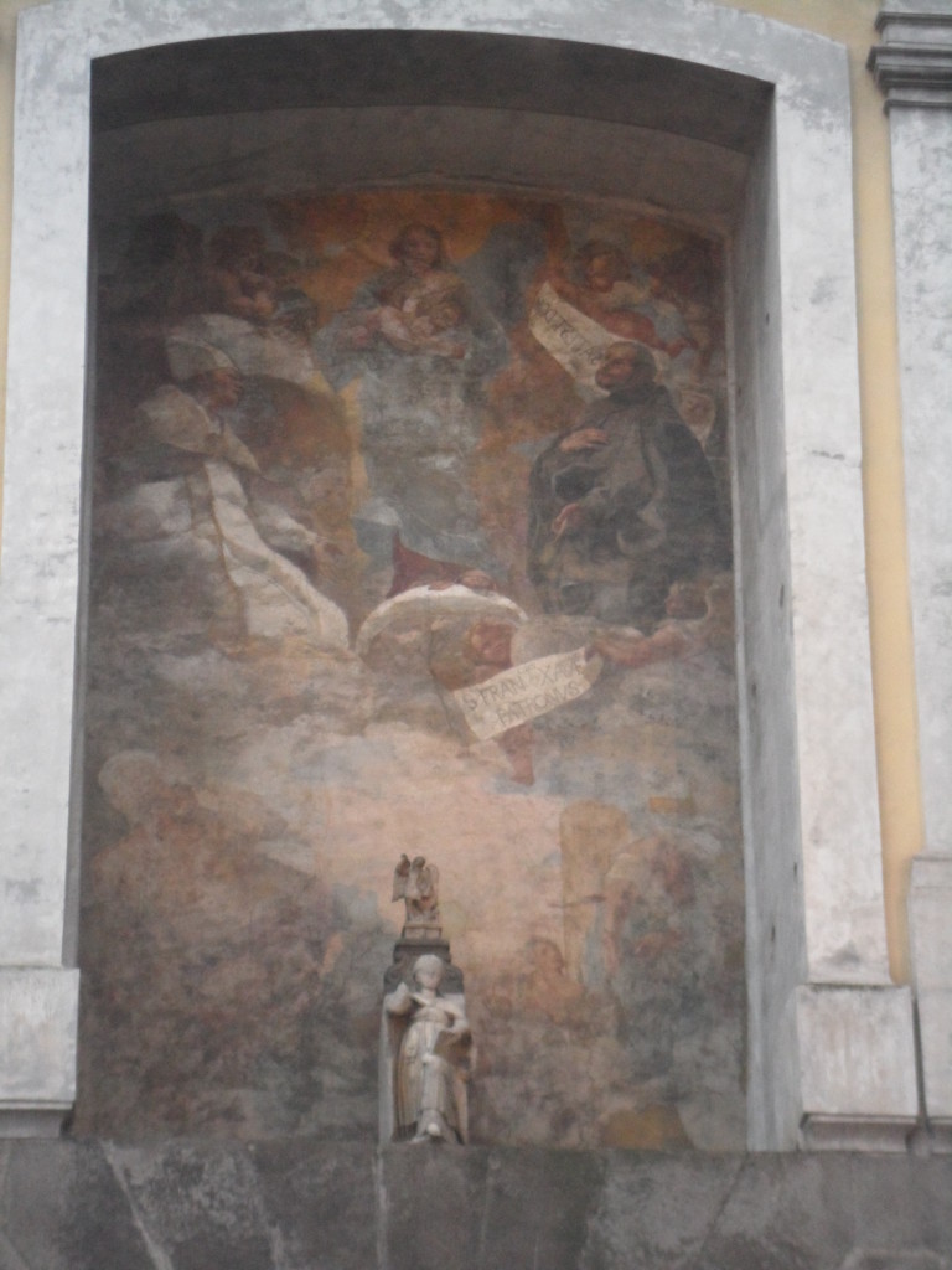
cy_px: 635
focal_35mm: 135
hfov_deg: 11.0
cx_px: 476
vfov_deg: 14.6
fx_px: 4950
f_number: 5.9
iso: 640
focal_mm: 24.5
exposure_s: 1/60
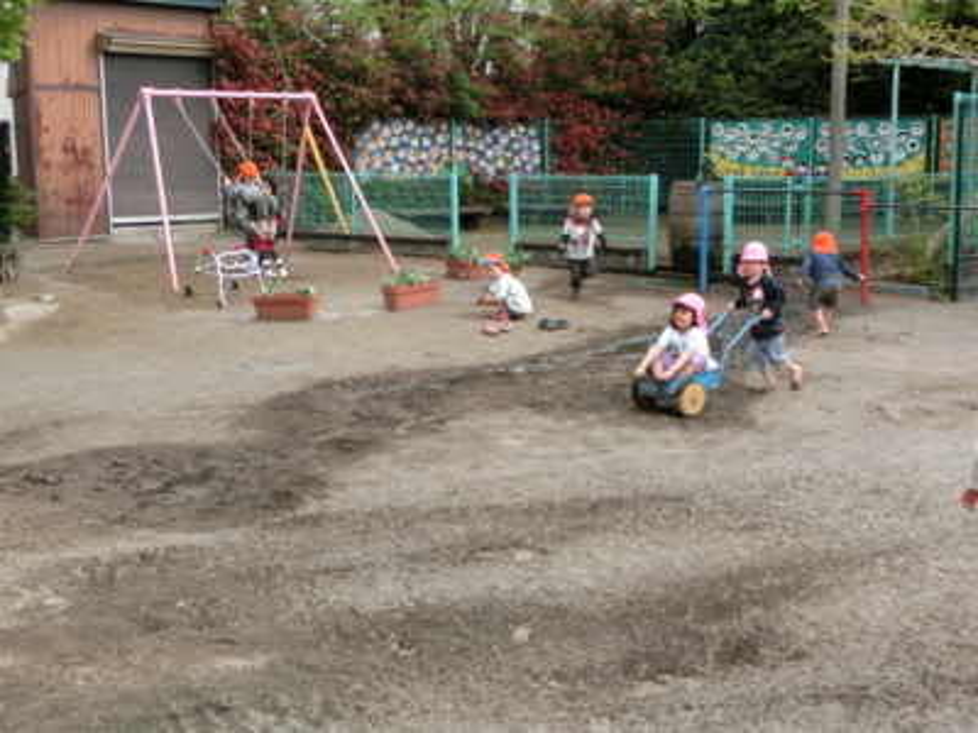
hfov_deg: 36.8
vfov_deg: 28.0
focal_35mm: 52
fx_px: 1469
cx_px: 489
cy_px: 366
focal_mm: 9.16
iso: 80
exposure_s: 1/160
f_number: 4.3
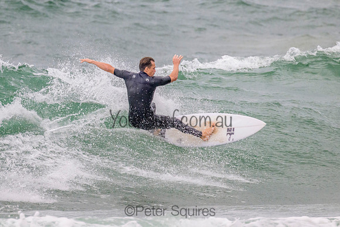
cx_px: 137
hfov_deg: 1.9
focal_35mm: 1087
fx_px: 10272
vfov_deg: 1.3
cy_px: 73
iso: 2200
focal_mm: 800
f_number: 11
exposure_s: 1/2000
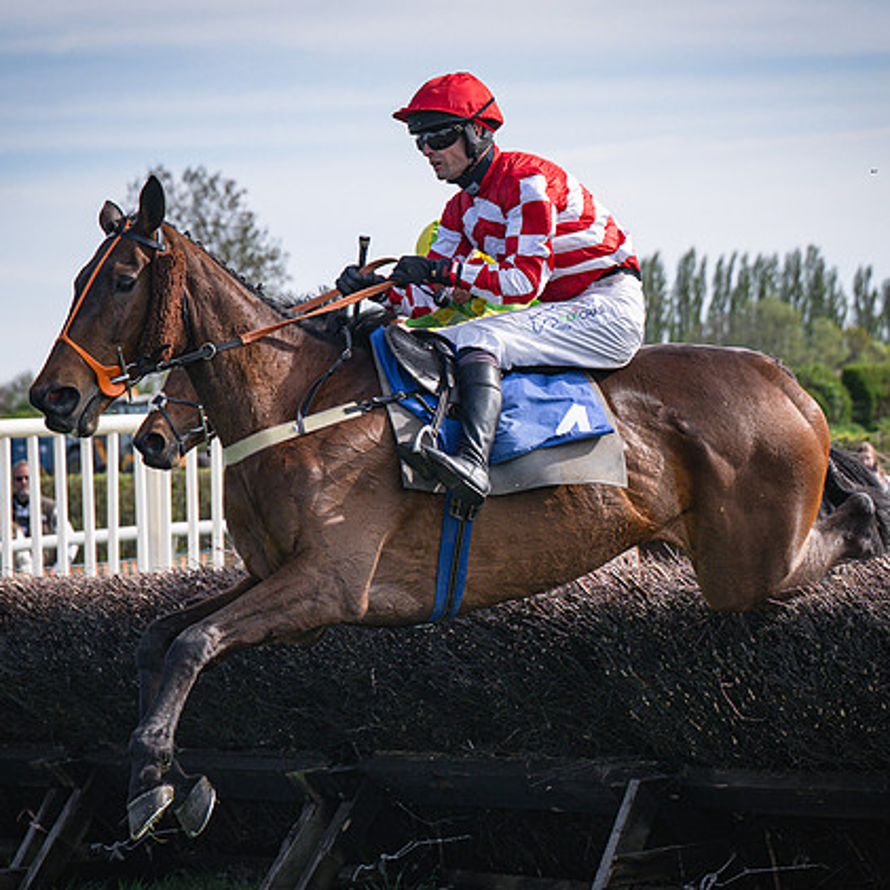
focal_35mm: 153
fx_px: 4451
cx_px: 317
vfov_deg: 11.4
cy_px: 482
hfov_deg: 11.4
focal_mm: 70
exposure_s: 1/2500
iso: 400
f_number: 4
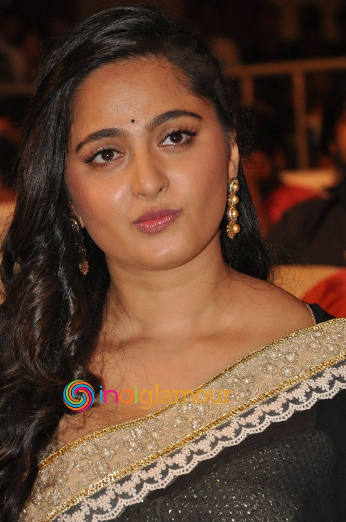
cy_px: 281
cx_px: 147
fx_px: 2684
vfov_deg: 11.1
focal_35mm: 186
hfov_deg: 7.4
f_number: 5.6
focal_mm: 105
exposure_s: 1/60
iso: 800
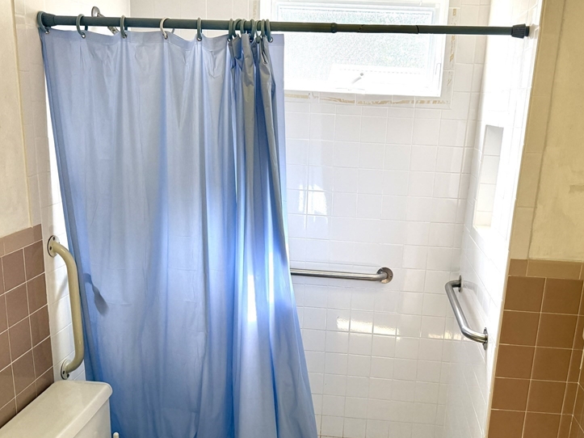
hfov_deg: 53.8
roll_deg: -2.9
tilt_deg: -14.8
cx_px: 330
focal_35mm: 34
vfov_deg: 41.6
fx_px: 574
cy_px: 255
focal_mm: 6.76
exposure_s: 1/238
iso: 200
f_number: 1.78
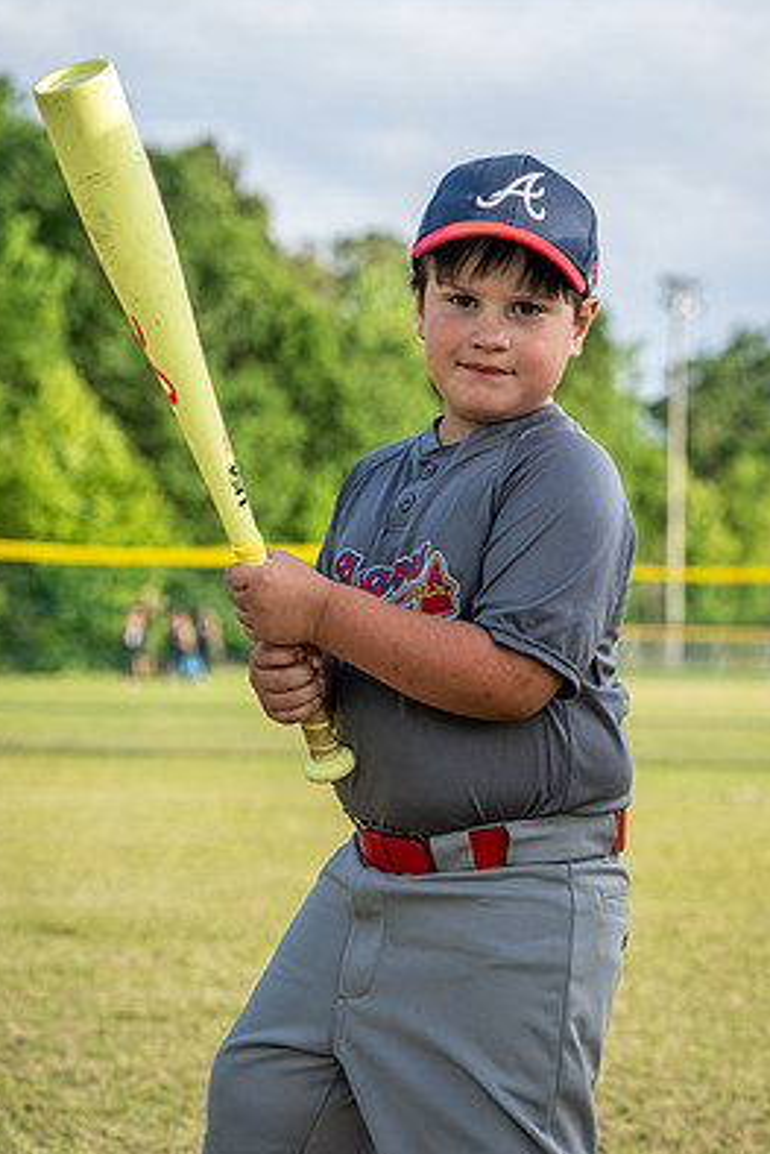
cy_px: 524
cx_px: 419
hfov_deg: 12.2
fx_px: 3590
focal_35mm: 112
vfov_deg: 18.3
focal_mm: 98
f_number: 5.6
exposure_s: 1/200
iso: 100
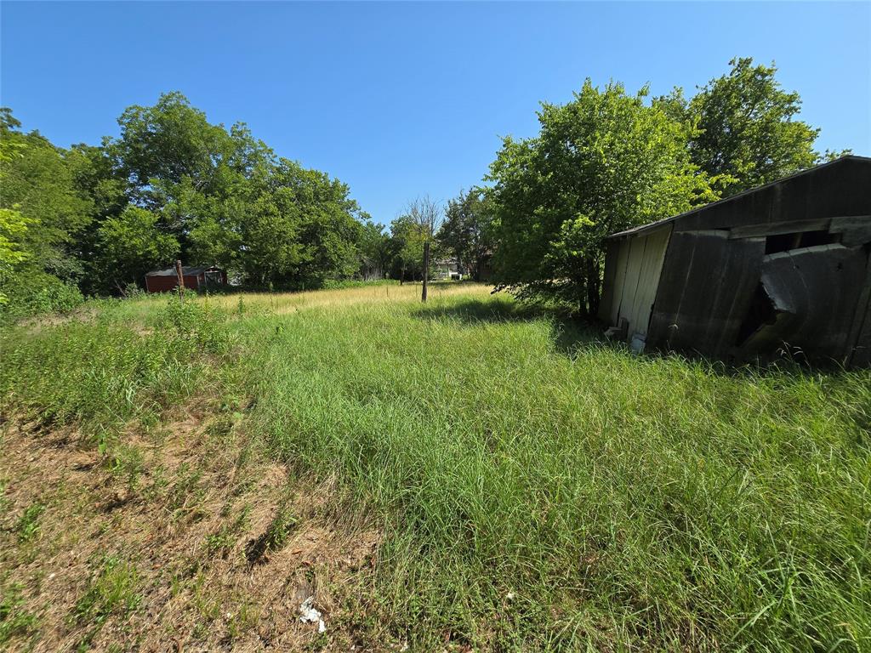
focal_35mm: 13
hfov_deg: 106.2
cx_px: 436
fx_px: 327
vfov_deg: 89.9
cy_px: 326
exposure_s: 1/1704
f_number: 2.2
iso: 50
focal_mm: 2.2
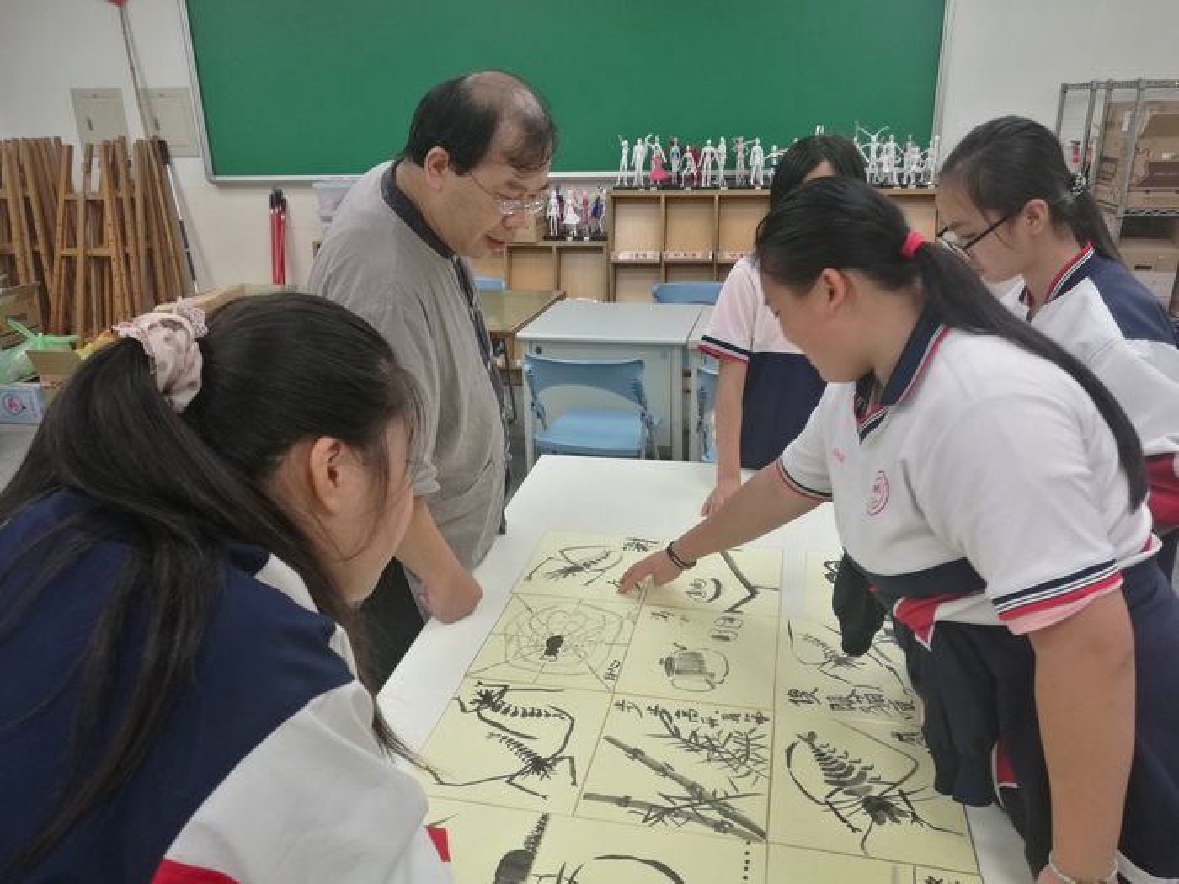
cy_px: 442
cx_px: 590
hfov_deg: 65.3
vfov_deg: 51.4
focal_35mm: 27
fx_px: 920
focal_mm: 4.04
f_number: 2
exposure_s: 1/33.3
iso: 80
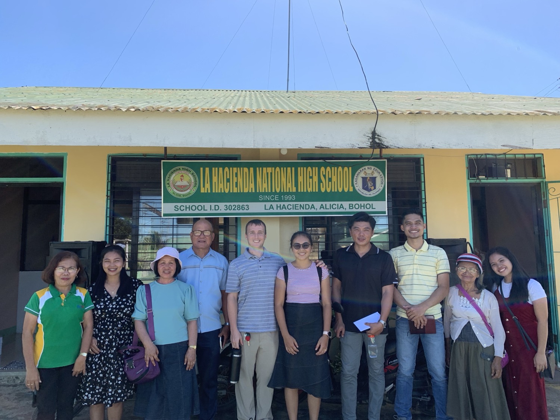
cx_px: 280
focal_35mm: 26
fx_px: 421
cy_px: 210
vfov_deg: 53.1
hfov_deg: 67.3
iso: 25
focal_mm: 4.25
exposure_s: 1/842
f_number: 1.8
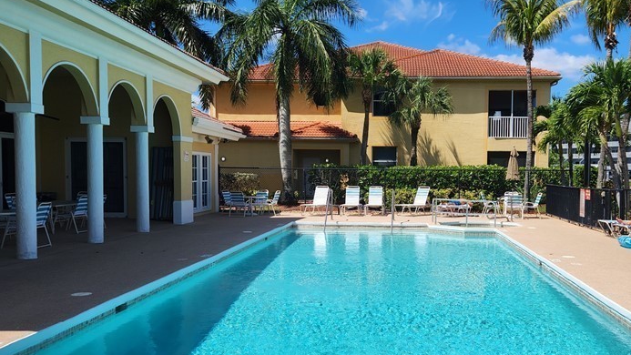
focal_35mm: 37
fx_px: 619
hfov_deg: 53.6
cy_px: 191
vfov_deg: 32.0
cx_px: 379
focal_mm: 5.4
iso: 20
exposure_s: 1/1789
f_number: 1.8
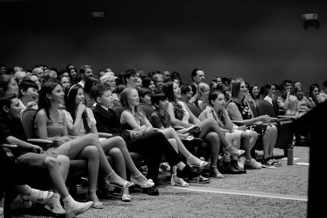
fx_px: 727
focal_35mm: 80
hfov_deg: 25.4
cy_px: 109
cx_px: 164
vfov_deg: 17.1
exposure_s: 1/80
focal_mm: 80
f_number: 4
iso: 2500
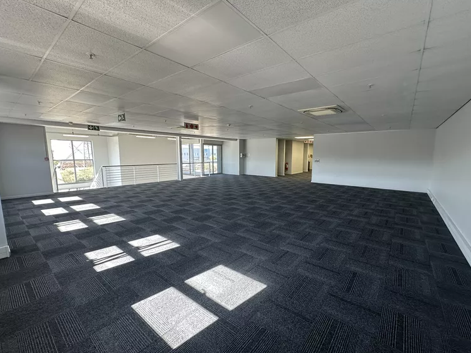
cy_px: 182
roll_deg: -1.0
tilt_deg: -7.3
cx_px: 250
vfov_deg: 81.7
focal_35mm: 15
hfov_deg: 98.1
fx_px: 204
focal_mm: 2.22
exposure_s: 1/99
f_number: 2.2
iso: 100
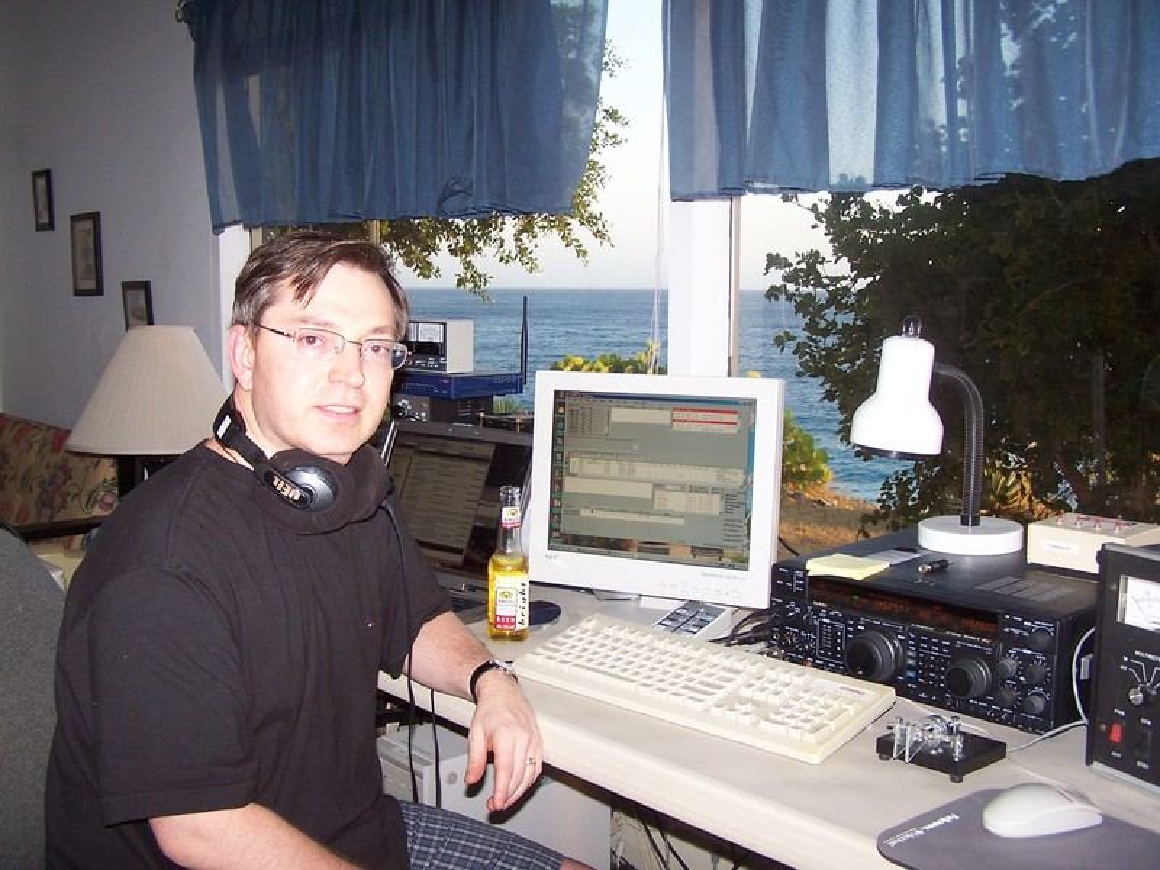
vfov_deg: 37.7
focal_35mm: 38
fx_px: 1273
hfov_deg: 49.0
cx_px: 580
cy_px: 435
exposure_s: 1/60
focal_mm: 6.3
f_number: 2.8
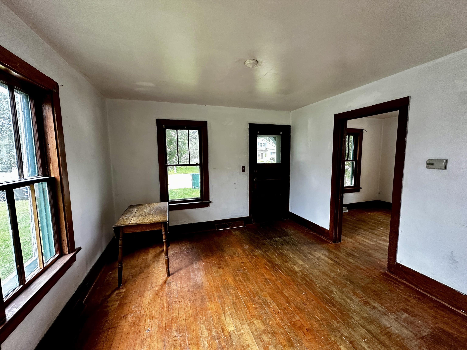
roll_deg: +0.5
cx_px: 234
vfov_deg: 85.7
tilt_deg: -4.4
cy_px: 175
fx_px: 189
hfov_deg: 102.1
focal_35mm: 14
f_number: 2.2
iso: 200
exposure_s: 1/99
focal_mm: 2.22
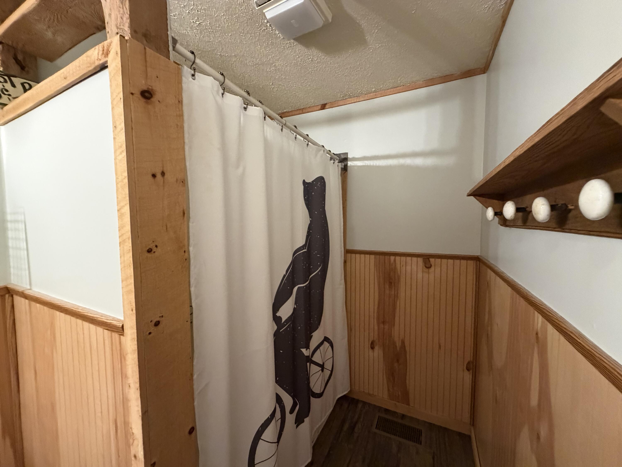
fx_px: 252
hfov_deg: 102.1
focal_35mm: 14
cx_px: 311
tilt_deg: -4.0
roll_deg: +0.8
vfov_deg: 85.7
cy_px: 234
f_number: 2.2
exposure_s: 1/60
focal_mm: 2.22
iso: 500
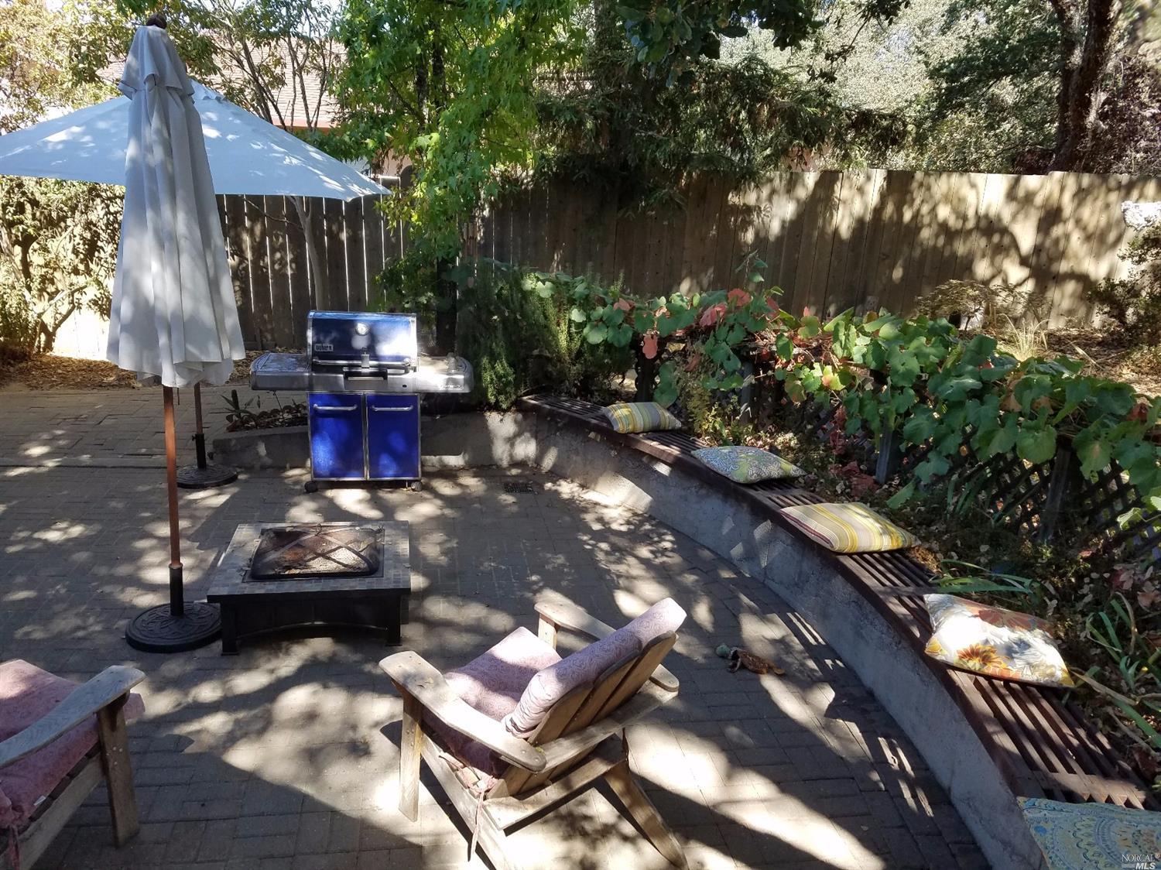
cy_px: 435
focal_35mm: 26
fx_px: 872
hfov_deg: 67.3
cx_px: 580
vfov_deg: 53.0
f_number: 1.7
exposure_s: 1/414
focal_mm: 4.2
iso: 50
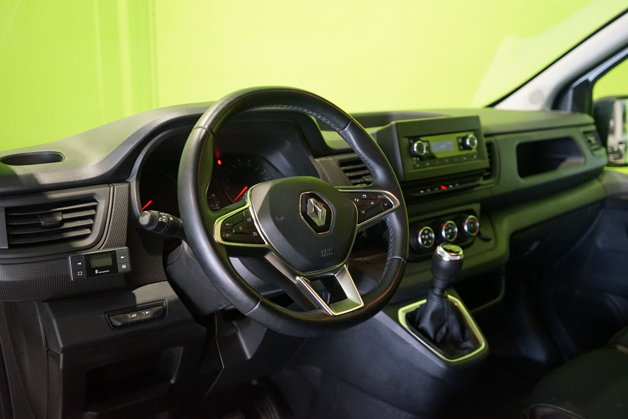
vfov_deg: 38.9
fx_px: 593
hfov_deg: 55.8
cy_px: 210
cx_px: 314
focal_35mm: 34
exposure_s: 1/160
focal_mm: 34
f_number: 4
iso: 6400
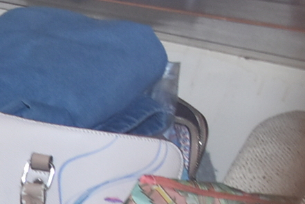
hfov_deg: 10.6
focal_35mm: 153
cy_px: 381
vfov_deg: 8.6
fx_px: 1298
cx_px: -527
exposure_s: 1/100
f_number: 5
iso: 800
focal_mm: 18
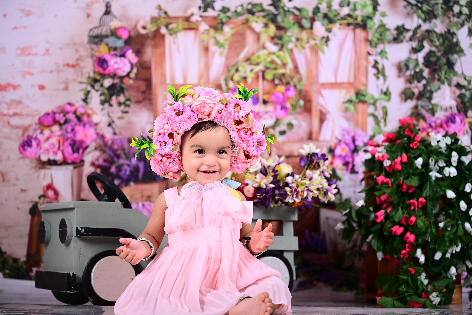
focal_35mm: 82
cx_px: 236
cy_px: 158
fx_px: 1075
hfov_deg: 24.8
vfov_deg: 16.7
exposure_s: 1/160
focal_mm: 82
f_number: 2.8
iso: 100
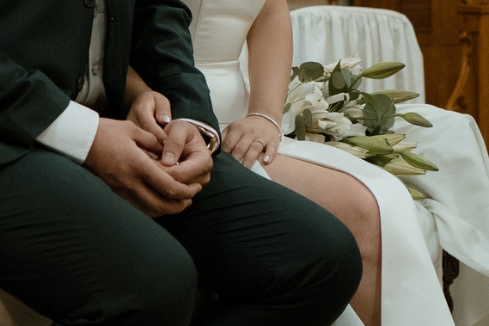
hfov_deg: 18.9
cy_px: -86
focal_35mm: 108
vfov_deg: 12.3
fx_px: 1466
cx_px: 214
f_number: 1.8
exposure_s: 1/200
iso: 800
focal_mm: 16
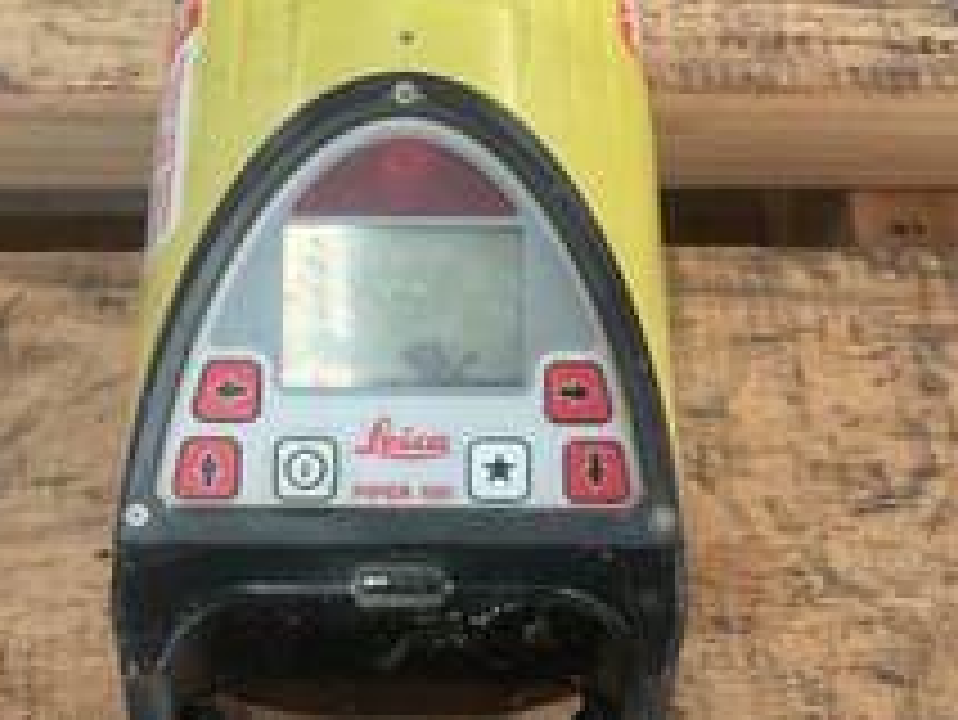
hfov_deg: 28.5
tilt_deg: -54.3
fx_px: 1883
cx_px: 436
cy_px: 259
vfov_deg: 21.6
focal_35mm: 68
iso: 250
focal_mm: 3
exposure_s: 1/25
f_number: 1.8
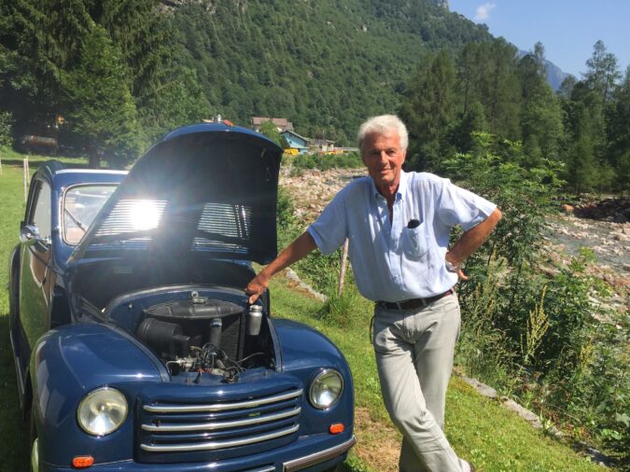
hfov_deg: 55.2
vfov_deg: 42.8
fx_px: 600
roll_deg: -4.6
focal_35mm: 33
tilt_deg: -10.5
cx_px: 276
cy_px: 268
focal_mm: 4.15
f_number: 2.2
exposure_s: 1/1799
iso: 32
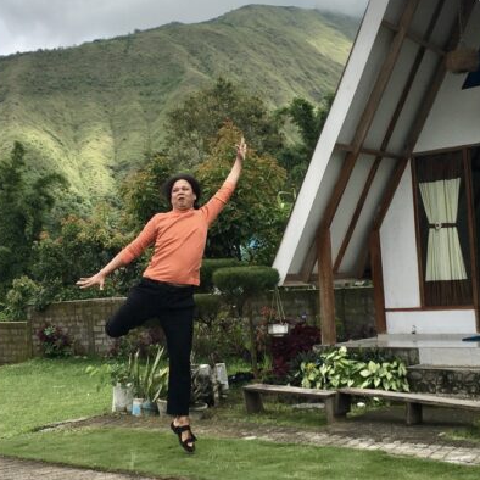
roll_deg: +3.4
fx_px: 784
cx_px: 296
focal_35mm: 50
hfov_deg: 33.9
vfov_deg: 34.0
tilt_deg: +7.7
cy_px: 208
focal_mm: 4.15
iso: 25
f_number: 2.2
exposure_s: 1/1672
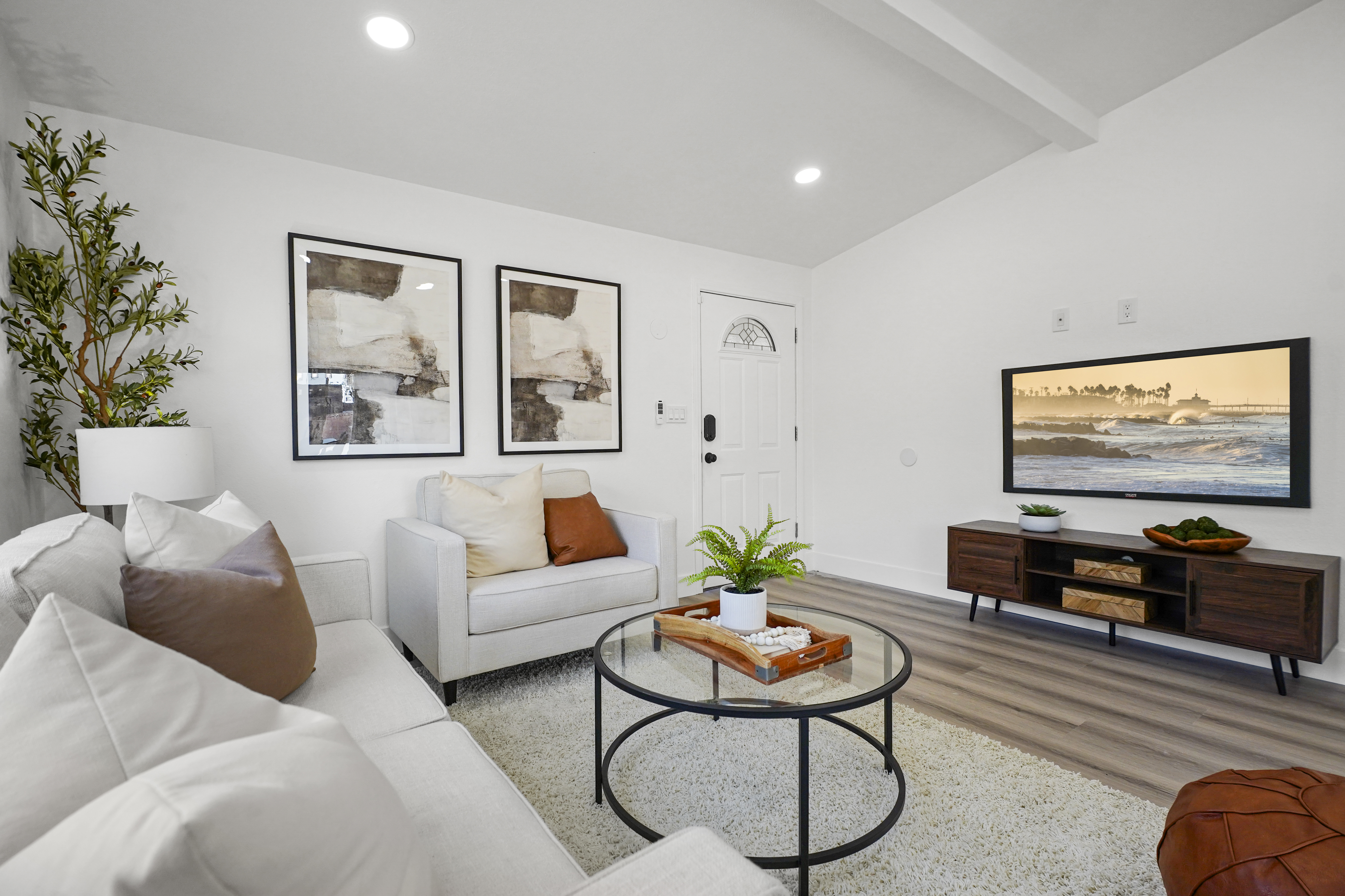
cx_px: 672
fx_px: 598
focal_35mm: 16
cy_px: 448
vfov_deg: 73.7
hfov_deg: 96.7
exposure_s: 1/125
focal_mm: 16
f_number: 6.7
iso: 800
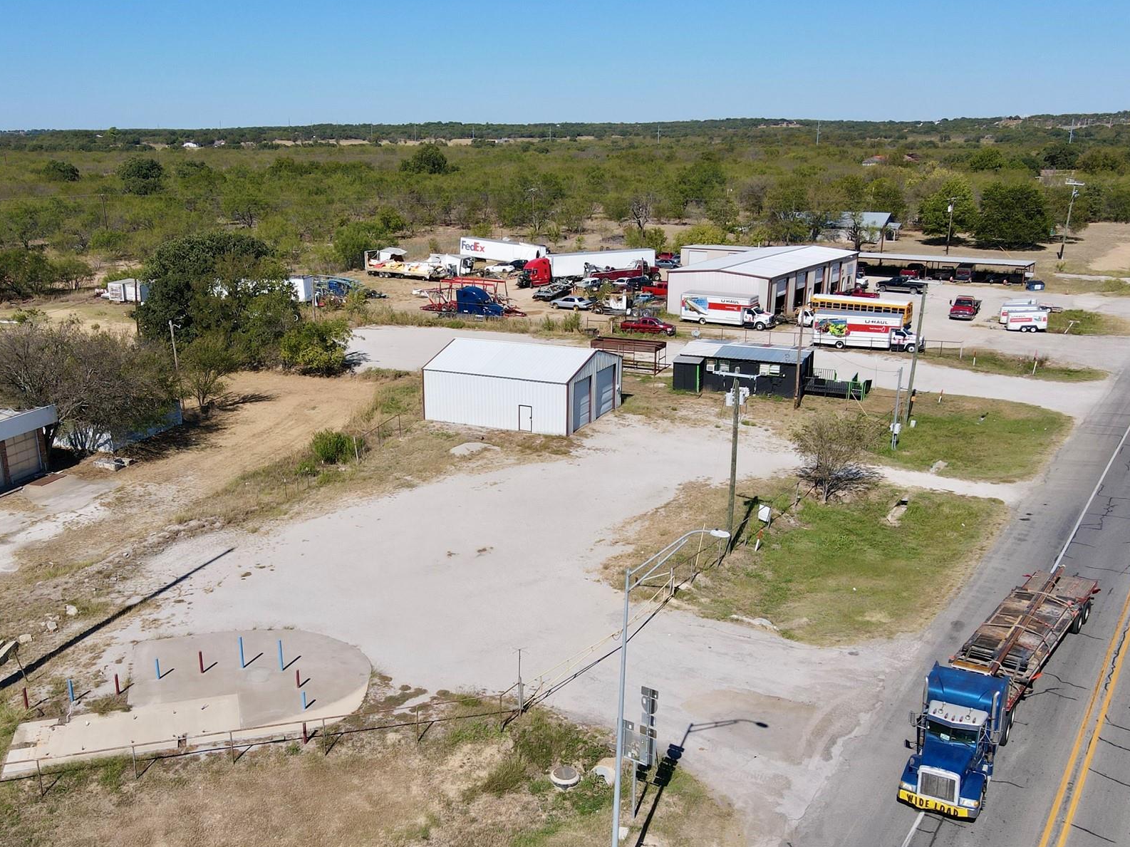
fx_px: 1012
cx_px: 486
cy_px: 474
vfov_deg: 45.3
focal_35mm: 31
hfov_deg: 58.1
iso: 100
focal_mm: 4.5
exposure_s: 1/1000
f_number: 2.8
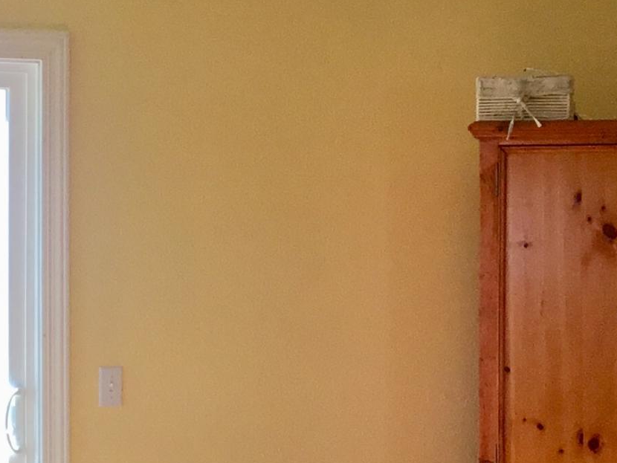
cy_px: 298
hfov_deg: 17.5
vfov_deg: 13.2
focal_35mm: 112
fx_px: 1997
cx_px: 179
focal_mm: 3.3
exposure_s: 1/120
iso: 50
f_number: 2.4
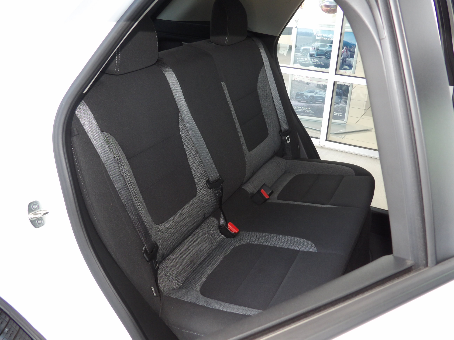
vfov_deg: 42.9
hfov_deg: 55.4
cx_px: 227
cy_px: 170
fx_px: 433
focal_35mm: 33
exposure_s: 1/33
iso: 200
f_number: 3.6
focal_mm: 5.9
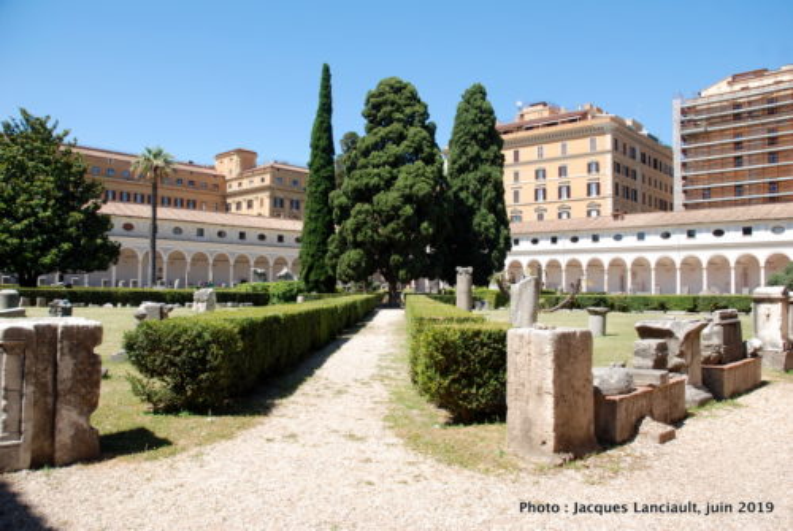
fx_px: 596
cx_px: 396
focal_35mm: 27
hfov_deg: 67.3
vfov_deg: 48.1
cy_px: 266
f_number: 7.1
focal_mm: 18
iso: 100
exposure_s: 1/200
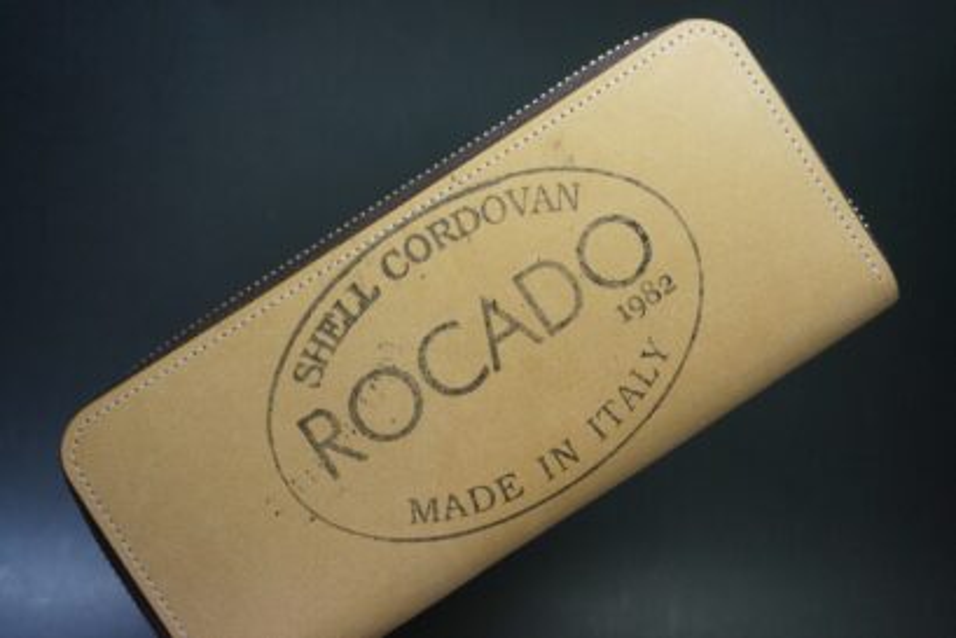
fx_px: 996
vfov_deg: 35.5
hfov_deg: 51.3
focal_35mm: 38
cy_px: 319
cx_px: 478
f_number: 4.5
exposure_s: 1/160
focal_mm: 25
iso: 2000
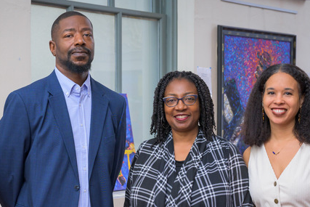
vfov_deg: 18.4
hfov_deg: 27.5
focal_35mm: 73
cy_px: 178
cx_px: 106
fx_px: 629
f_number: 5.6
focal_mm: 39
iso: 800
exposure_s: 1/125
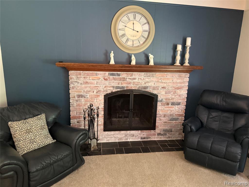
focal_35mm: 24
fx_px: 173
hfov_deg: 71.6
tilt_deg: -10.4
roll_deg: -3.0
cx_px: 124
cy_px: 94
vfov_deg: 56.8
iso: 800
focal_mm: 6.76
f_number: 1.78
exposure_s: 1/30
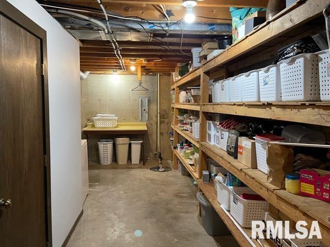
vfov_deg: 53.1
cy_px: 124
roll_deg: -0.5
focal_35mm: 26
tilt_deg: -4.4
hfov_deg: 67.3
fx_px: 248
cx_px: 165
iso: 400
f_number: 1.6
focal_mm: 5.1
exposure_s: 1/60
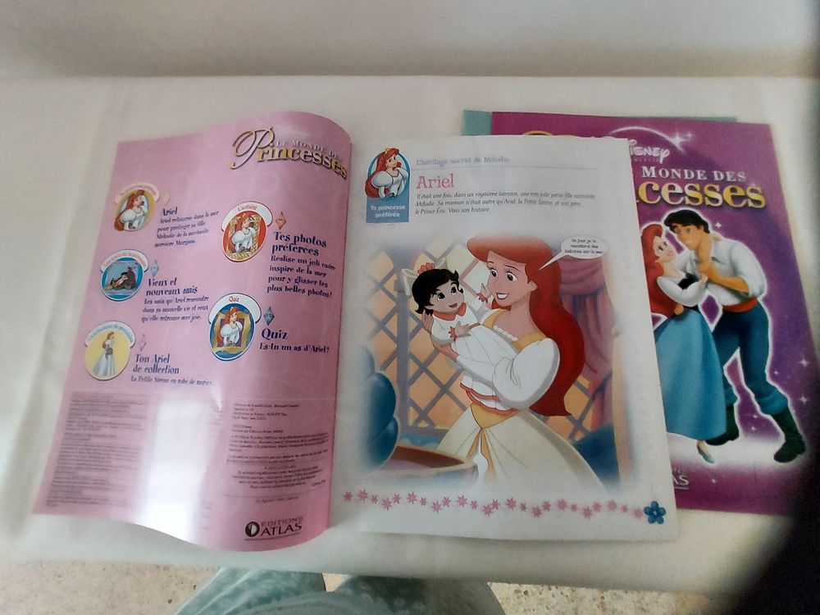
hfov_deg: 106.2
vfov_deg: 89.9
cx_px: 410
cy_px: 308
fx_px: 308
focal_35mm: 13
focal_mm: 1.42
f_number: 2.2
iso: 320
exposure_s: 1/33
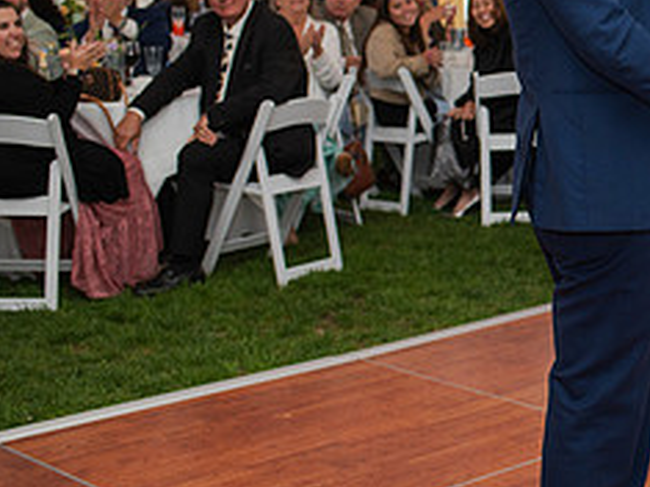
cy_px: 163
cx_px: 791
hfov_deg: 21.7
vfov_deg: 17.7
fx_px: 1558
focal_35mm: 83
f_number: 3.2
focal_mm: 35
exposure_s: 1/200
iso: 800
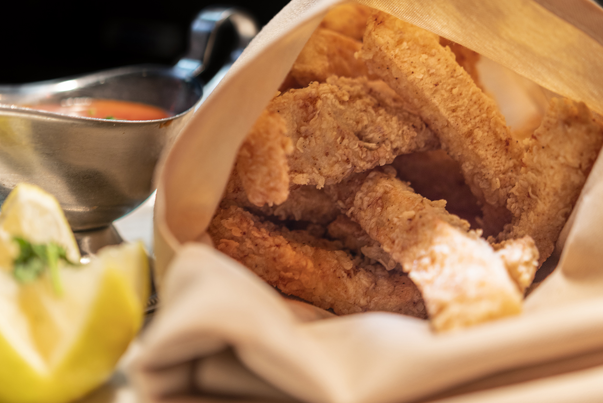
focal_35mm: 69
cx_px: 279
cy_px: 200
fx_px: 1156
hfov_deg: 29.2
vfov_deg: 19.7
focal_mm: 60
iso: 80
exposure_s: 1/50
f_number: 3
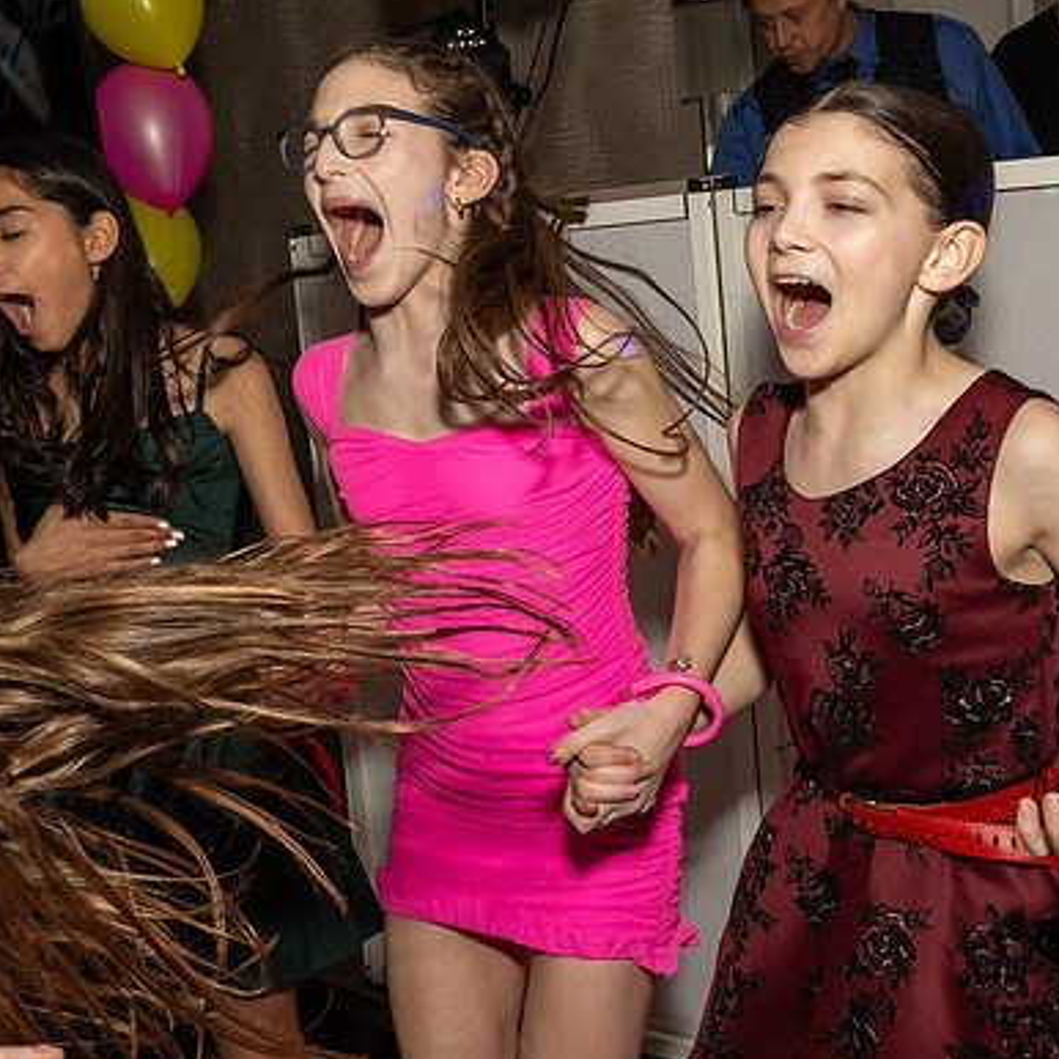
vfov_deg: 39.6
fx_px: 1454
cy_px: 372
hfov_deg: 39.9
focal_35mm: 42
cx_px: 448
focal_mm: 17
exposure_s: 1/250
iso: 800
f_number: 7.1
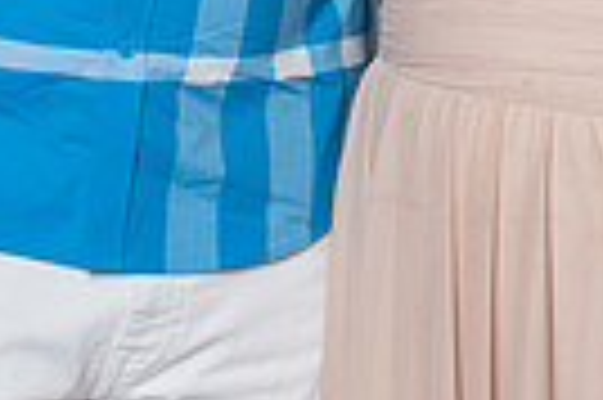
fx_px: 3814
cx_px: 528
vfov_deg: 6.0
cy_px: -157
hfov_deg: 9.0
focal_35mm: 228
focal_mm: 40
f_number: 4
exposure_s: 1/200
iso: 200
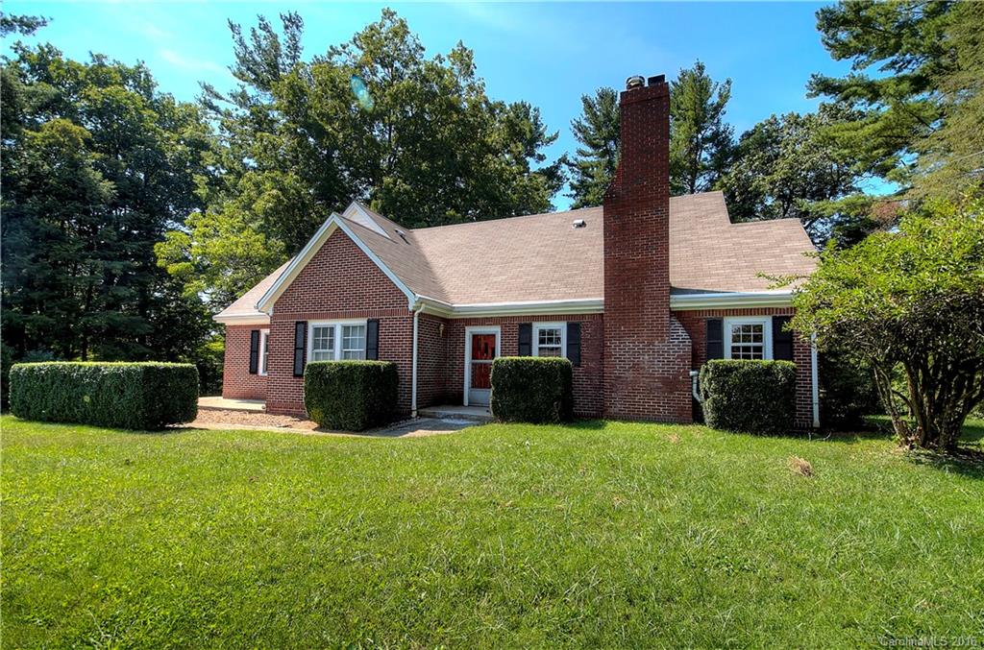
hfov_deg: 100.5
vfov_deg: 77.0
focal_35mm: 15
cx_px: 492
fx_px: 409
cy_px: 325
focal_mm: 10
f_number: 7.1
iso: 100
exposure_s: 1/60
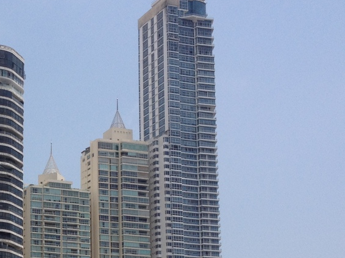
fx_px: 986
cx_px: -19
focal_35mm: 99
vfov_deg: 14.7
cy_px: 259
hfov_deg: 19.2
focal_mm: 4.28
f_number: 2.4
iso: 50
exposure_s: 1/2513
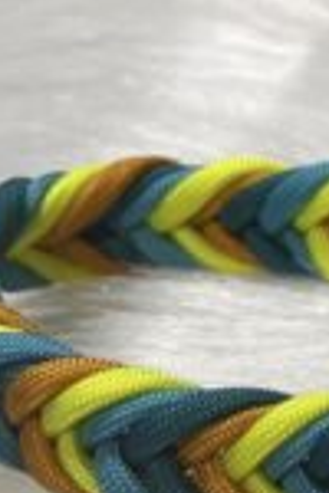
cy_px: 151
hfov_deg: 10.5
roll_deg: +18.1
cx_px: 849
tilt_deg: -41.9
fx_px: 1480
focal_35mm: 108
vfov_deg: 18.9
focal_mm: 5.1
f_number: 1.6
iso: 32
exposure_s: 1/111
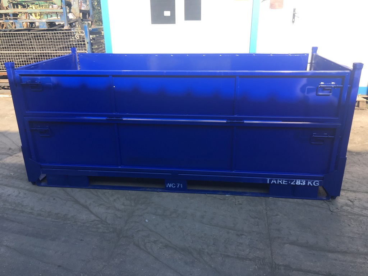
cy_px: 138
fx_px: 308
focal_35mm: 29
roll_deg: +0.2
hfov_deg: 61.7
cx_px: 184
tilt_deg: -20.6
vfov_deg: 48.2
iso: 25
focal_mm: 4.15
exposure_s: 1/375
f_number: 2.2
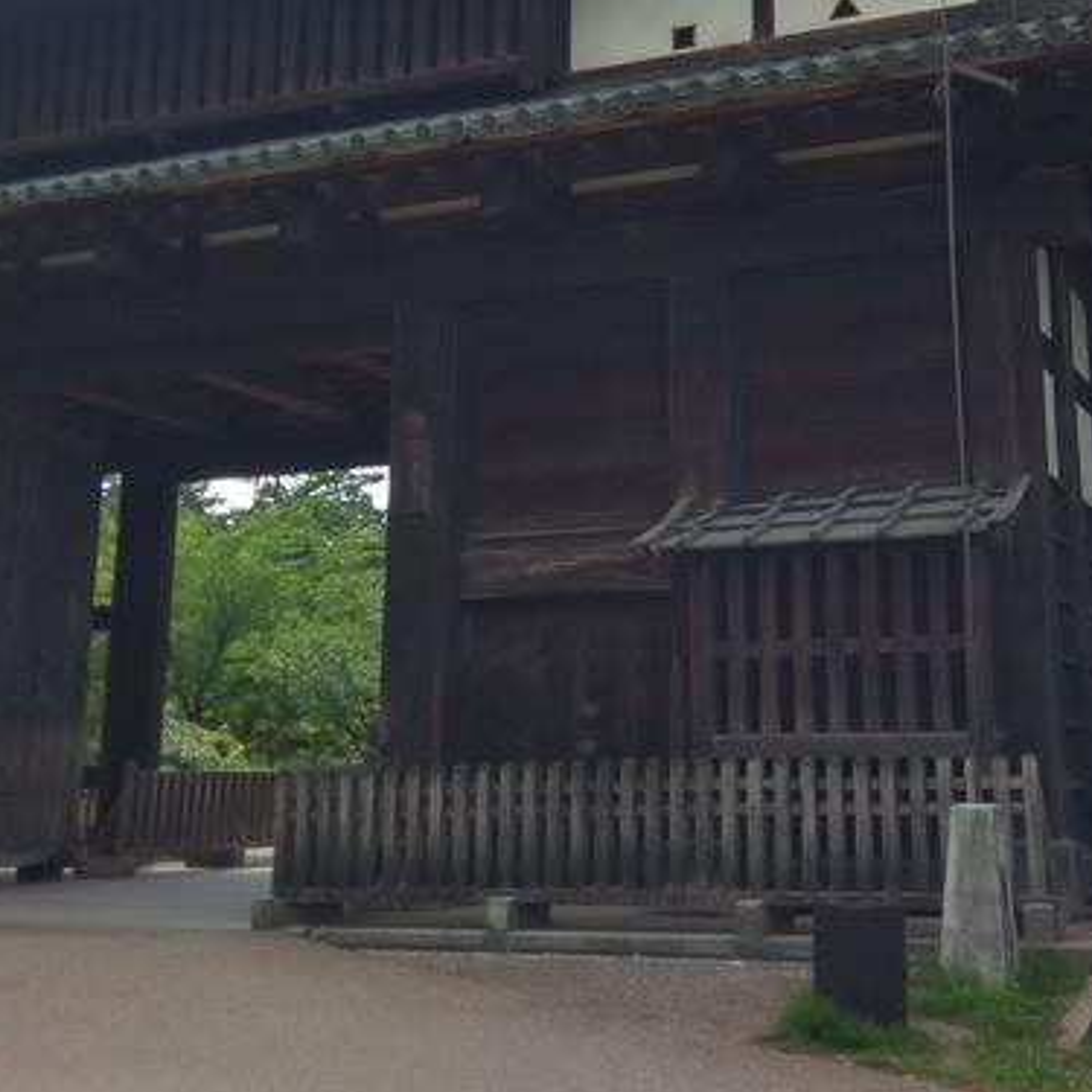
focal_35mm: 49
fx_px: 1749
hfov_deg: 34.4
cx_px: 716
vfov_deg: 34.3
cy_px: 358
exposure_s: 1/1171
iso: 100
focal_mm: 4.58
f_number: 1.8
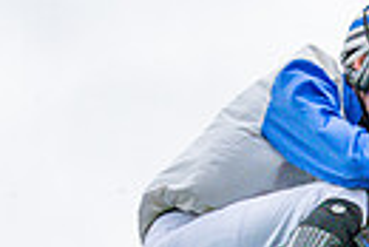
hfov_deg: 13.5
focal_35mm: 152
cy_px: 679
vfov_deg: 8.0
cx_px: 260
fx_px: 1560
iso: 1600
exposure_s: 1/2000
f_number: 8
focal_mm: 24
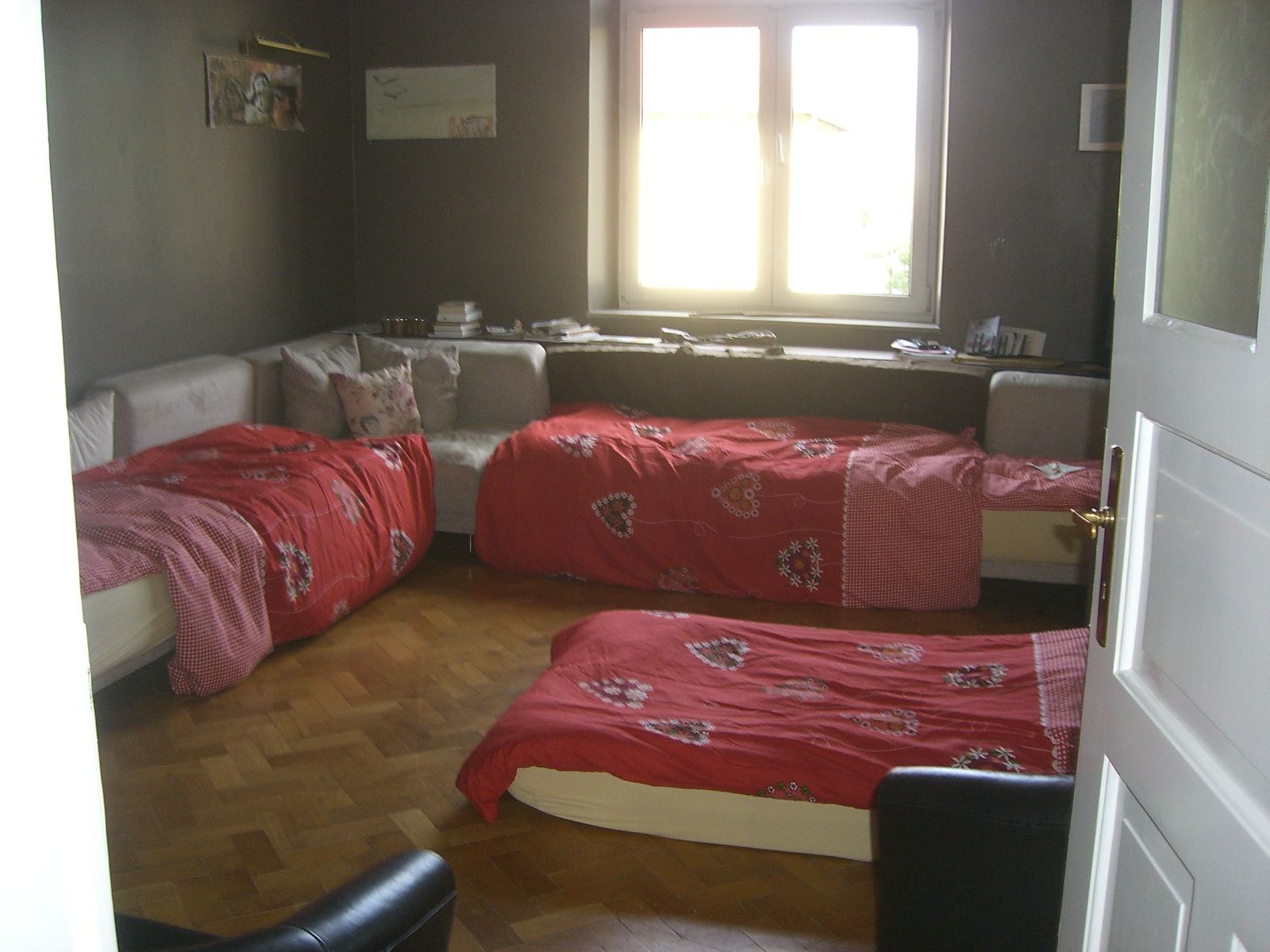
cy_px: 476
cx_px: 635
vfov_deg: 37.7
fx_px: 1394
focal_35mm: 38
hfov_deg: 49.0
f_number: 2.7
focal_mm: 6.2
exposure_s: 1/60
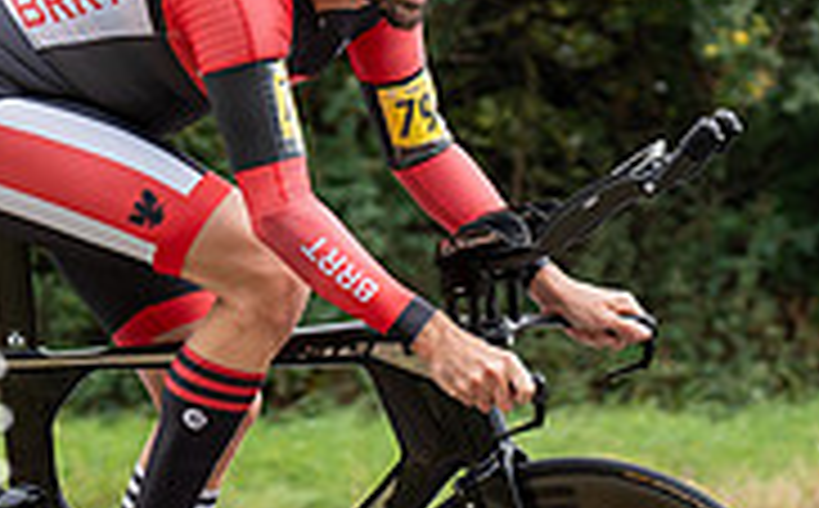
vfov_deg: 5.7
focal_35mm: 228
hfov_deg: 9.2
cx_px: 288
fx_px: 5080
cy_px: 196
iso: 400
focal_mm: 70
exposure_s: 1/1000
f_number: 4
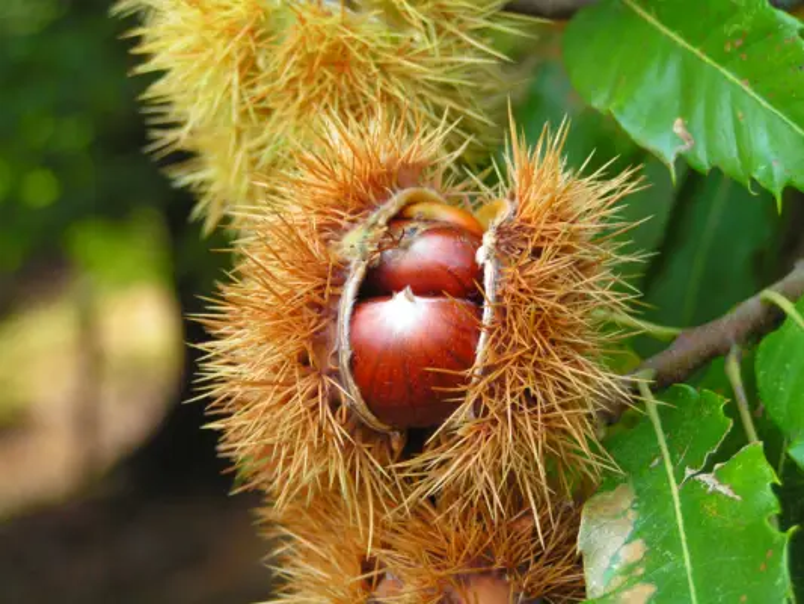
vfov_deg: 12.6
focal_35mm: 118
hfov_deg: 16.7
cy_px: 302
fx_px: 2741
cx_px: 402
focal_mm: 19.6
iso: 200
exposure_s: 1/100
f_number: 3.2
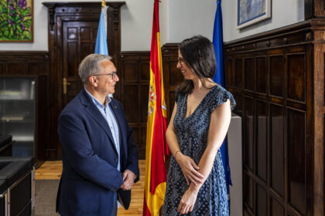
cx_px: 162
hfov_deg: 54.4
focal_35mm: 35
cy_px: 108
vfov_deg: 37.9
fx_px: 316
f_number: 4
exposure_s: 1/200
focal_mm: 35
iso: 2500
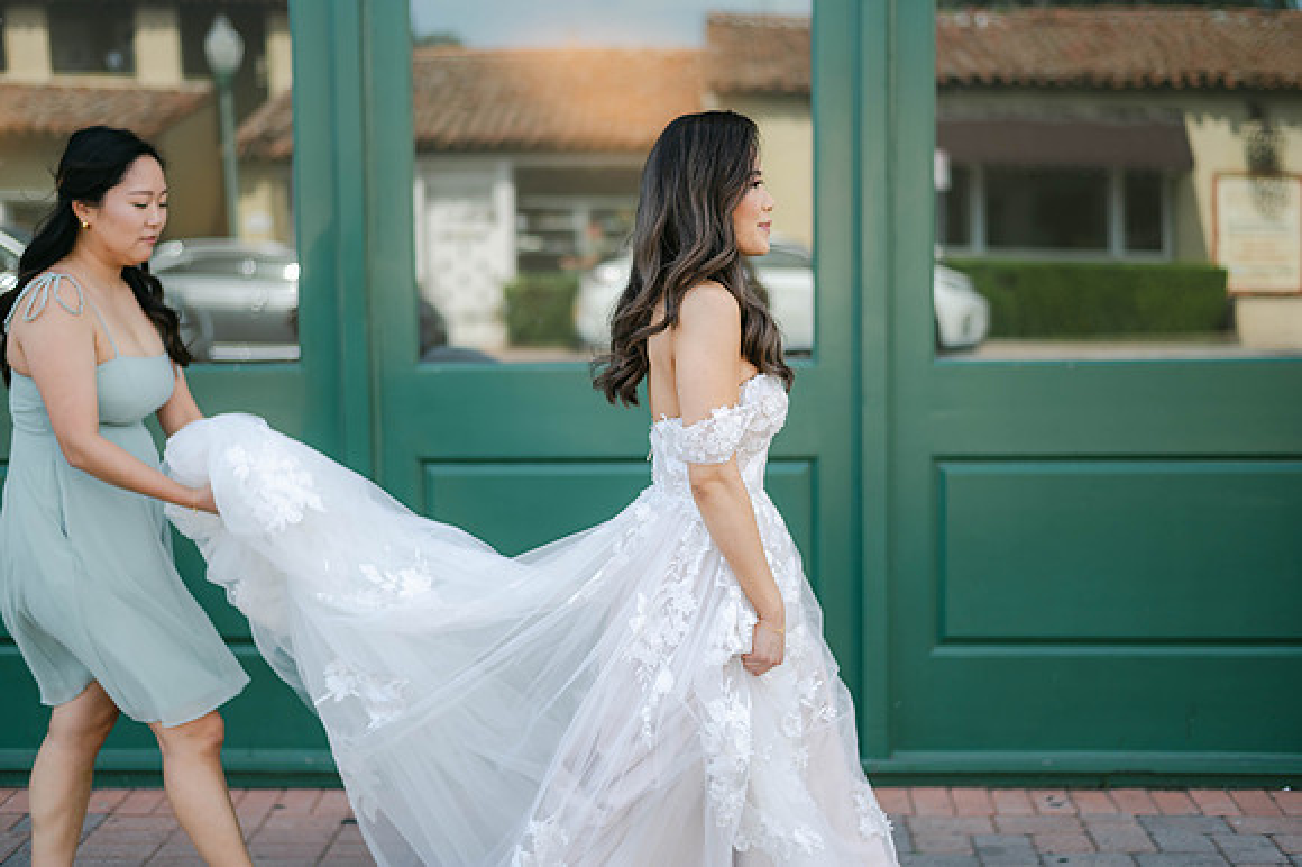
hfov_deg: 39.6
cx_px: 651
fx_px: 1807
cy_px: 434
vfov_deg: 27.0
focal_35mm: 50
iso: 100
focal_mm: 50
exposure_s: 1/800
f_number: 2
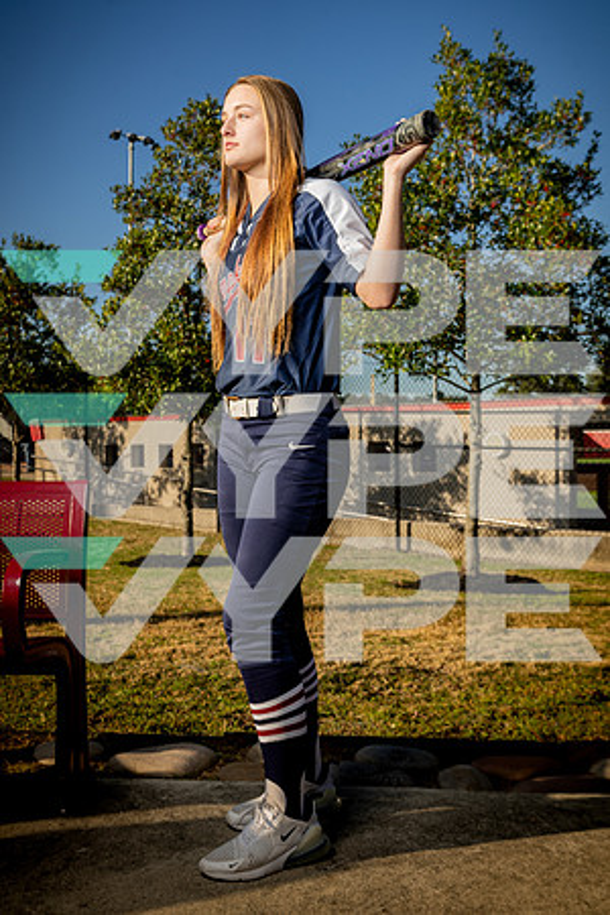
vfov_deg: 47.4
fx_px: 1042
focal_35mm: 41
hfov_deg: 32.6
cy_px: 458
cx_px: 305
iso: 100
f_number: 8
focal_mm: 41
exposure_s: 1/250
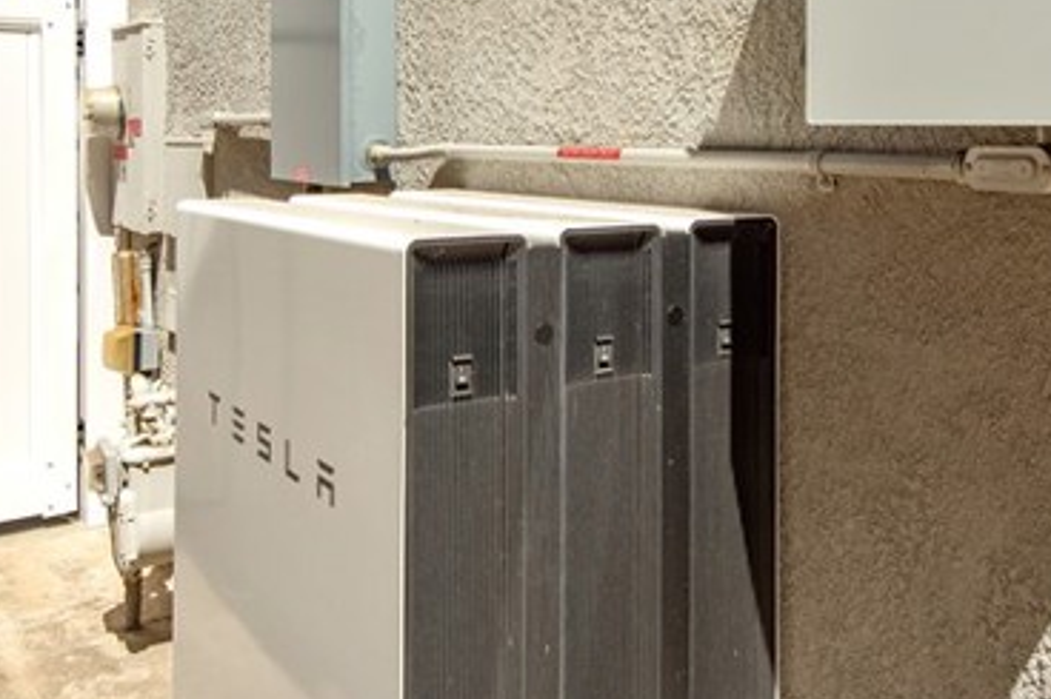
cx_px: 574
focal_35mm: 39
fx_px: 1138
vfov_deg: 33.4
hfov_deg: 49.5
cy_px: 158
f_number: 11
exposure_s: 1/500
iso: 200
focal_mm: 14
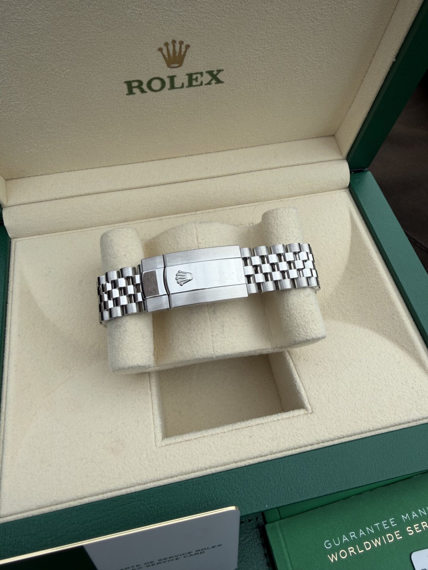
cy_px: 285
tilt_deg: -57.9
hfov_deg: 56.8
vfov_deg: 71.6
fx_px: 396
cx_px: 214
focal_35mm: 24
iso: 25
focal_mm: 2.22
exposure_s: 1/777
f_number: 2.2
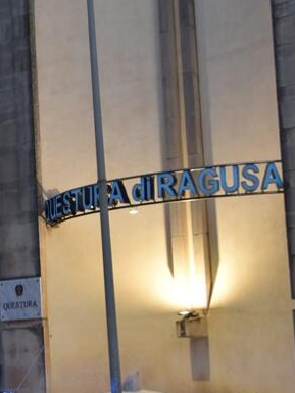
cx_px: -157
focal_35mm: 114
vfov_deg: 17.3
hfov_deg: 12.3
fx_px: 1295
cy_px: 218
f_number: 4
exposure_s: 1/60
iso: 800
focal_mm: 38
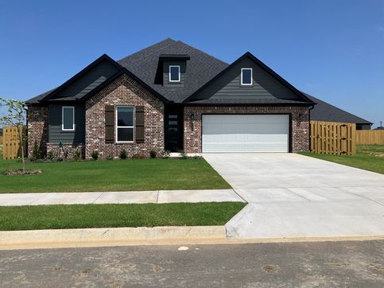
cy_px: 140
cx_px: 186
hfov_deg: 61.7
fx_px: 322
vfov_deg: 48.2
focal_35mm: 29
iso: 32
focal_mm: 3.99
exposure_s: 1/3745
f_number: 1.8
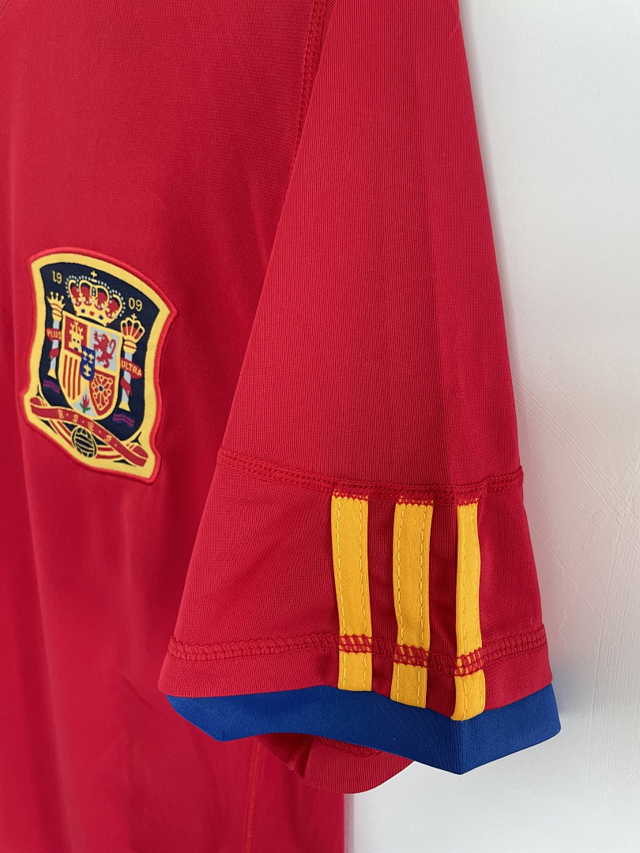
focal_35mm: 26
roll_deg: -2.1
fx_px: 641
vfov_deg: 67.3
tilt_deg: -14.4
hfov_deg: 53.1
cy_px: 426
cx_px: 320
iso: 80
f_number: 1.6
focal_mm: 4.2
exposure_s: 1/121
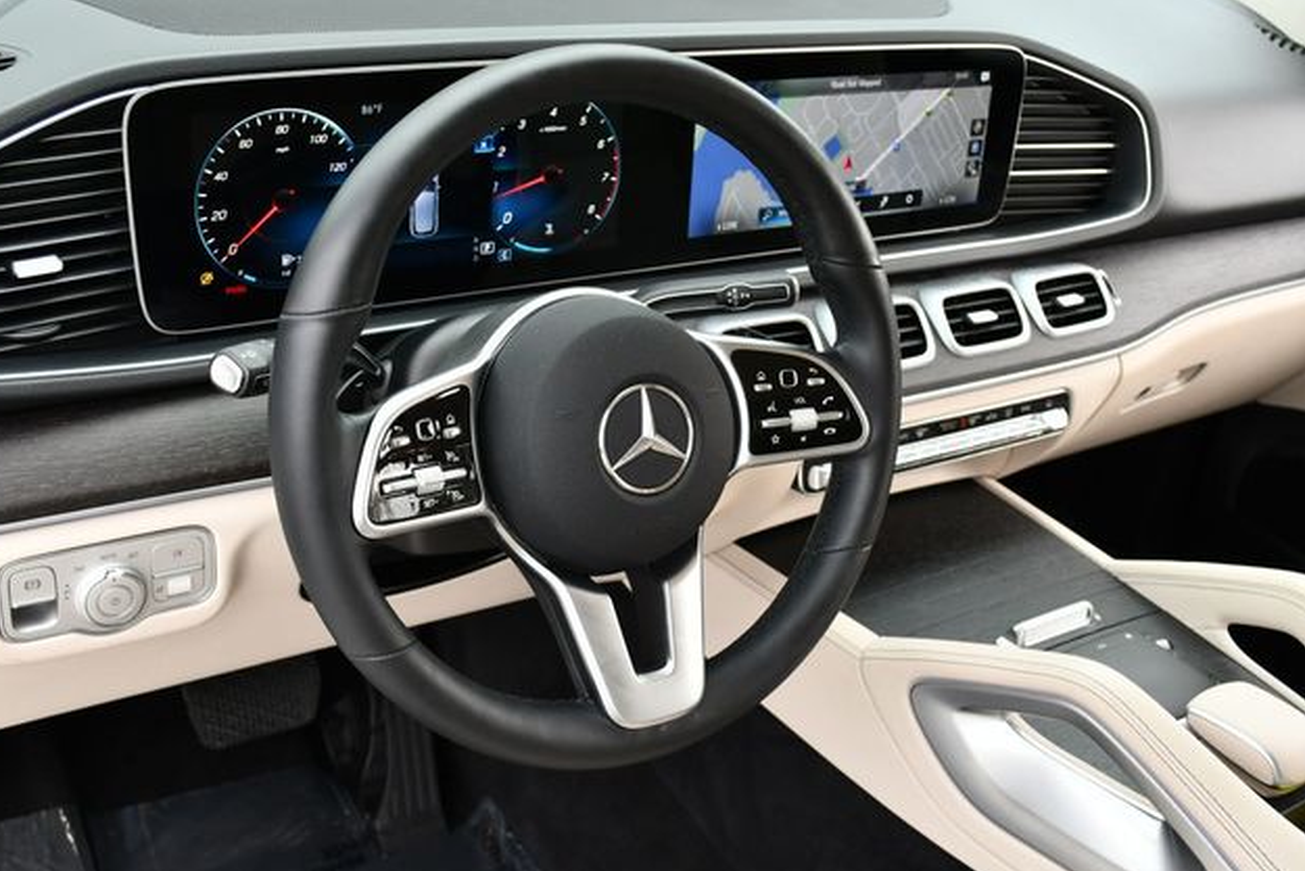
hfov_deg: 47.4
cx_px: 639
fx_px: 1486
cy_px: 430
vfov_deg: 32.6
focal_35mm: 41
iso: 400
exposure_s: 1/250
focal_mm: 20
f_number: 4.5
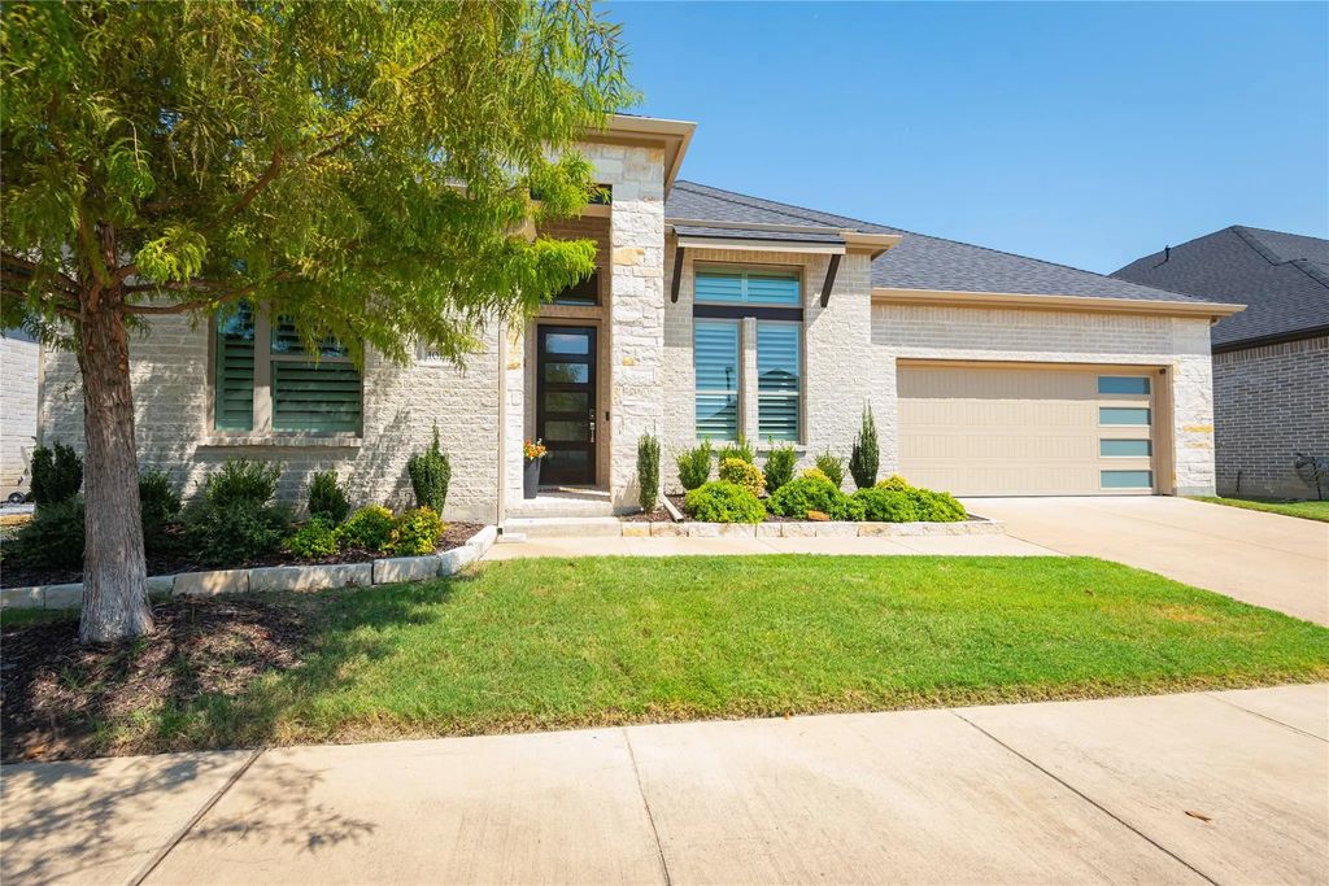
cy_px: 443
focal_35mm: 16
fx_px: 591
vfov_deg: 73.8
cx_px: 664
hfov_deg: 96.7
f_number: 7.1
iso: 100
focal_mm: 16
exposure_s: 1/250
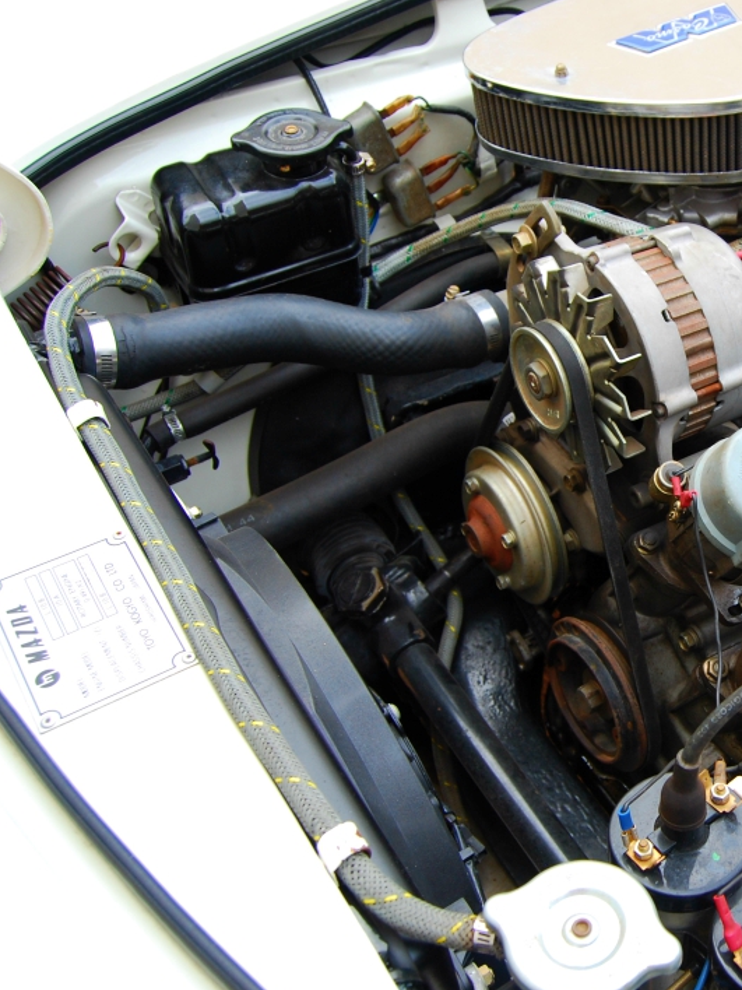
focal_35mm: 44
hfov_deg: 30.2
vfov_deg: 42.9
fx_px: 1258
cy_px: 489
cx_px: 773
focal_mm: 18
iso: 180
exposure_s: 1/125
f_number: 5.6
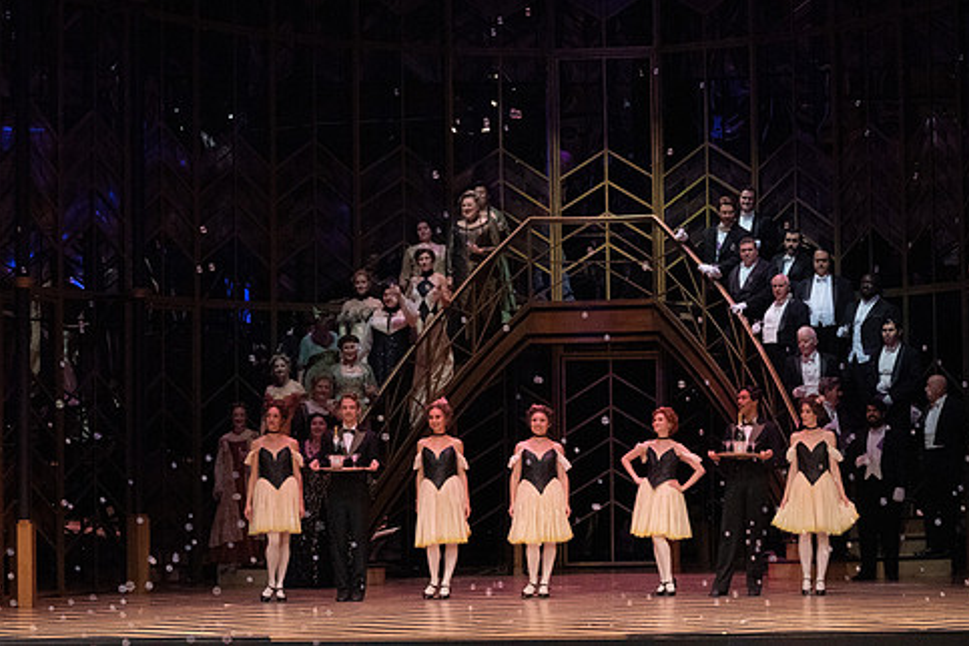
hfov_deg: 18.9
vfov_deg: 12.7
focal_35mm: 108
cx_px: 518
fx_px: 2907
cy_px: 260
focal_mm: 90
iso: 12800
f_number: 16
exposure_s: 1/400
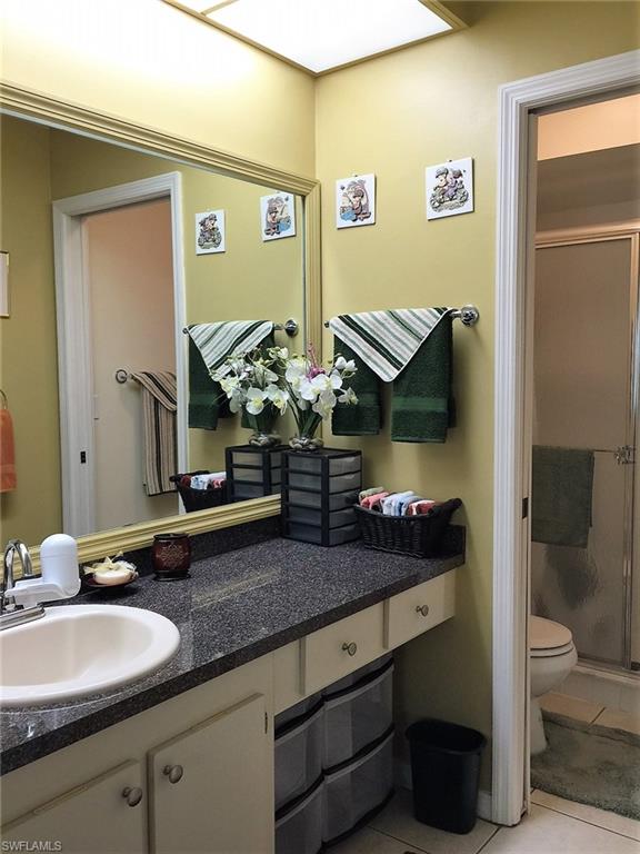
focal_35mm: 29
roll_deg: -0.1
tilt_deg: -4.2
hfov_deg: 48.2
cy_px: 427
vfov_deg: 61.7
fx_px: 715
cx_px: 320
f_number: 2.2
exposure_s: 1/30
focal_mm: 4.15
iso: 40
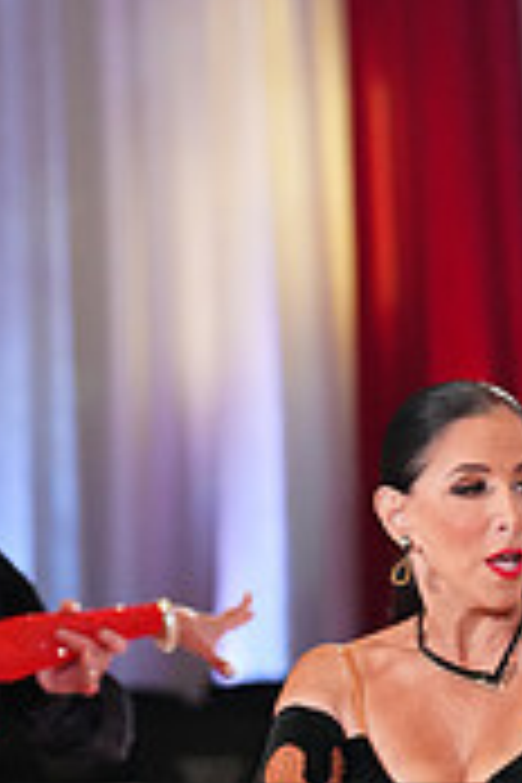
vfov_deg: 6.0
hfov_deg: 4.0
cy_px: 936
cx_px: 632
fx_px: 7481
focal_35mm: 344
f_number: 3.2
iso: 3200
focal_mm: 103
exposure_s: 1/640
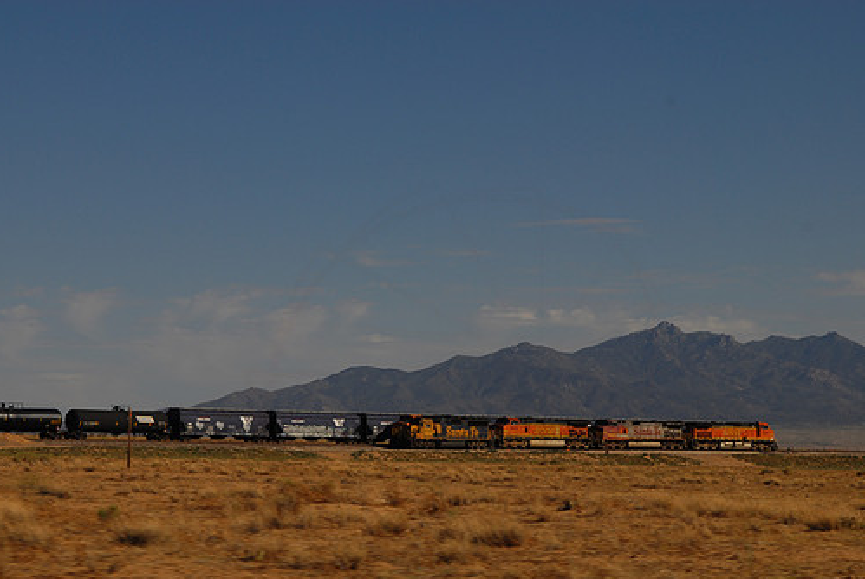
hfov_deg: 16.8
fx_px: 2935
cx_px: 397
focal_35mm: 122
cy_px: 335
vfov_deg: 11.3
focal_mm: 70
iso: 100
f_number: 10
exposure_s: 1/400
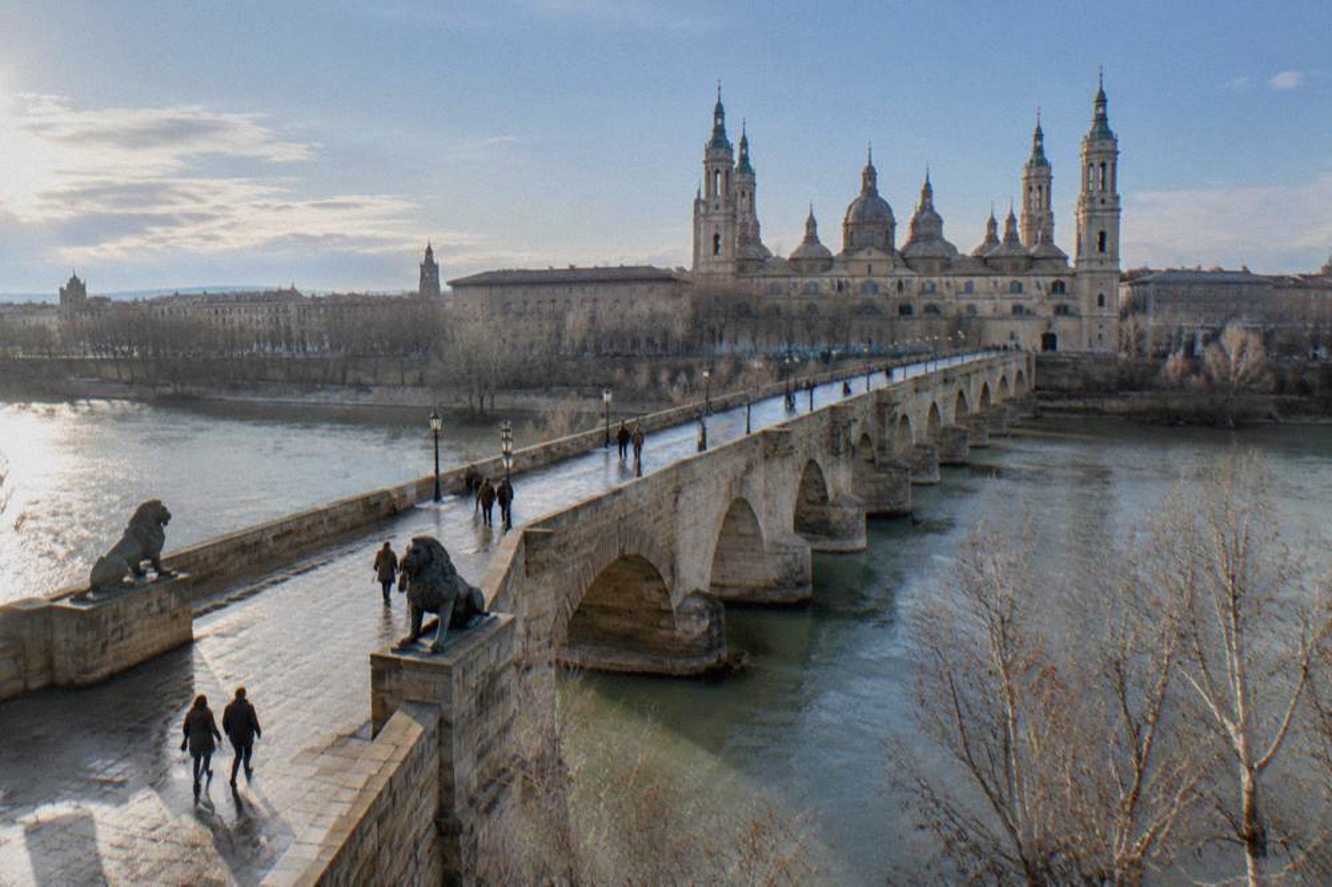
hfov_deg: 54.5
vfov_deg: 37.8
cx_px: 666
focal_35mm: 35
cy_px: 444
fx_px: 1295
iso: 400
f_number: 7.1
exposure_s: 1/500
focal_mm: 35
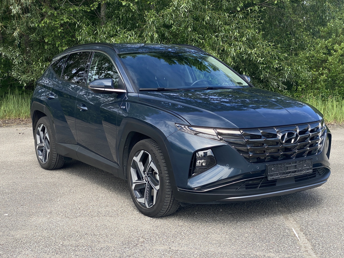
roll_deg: +1.5
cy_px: 129
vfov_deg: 28.0
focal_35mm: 52
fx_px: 517
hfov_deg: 36.8
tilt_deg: -7.7
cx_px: 172
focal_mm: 6
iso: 20
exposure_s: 1/856
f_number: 2
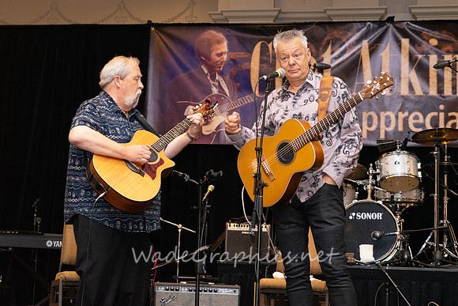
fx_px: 962
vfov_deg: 18.0
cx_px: 229
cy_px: 128
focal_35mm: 76
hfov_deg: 26.8
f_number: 5
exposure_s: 1/200
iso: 4000
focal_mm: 65
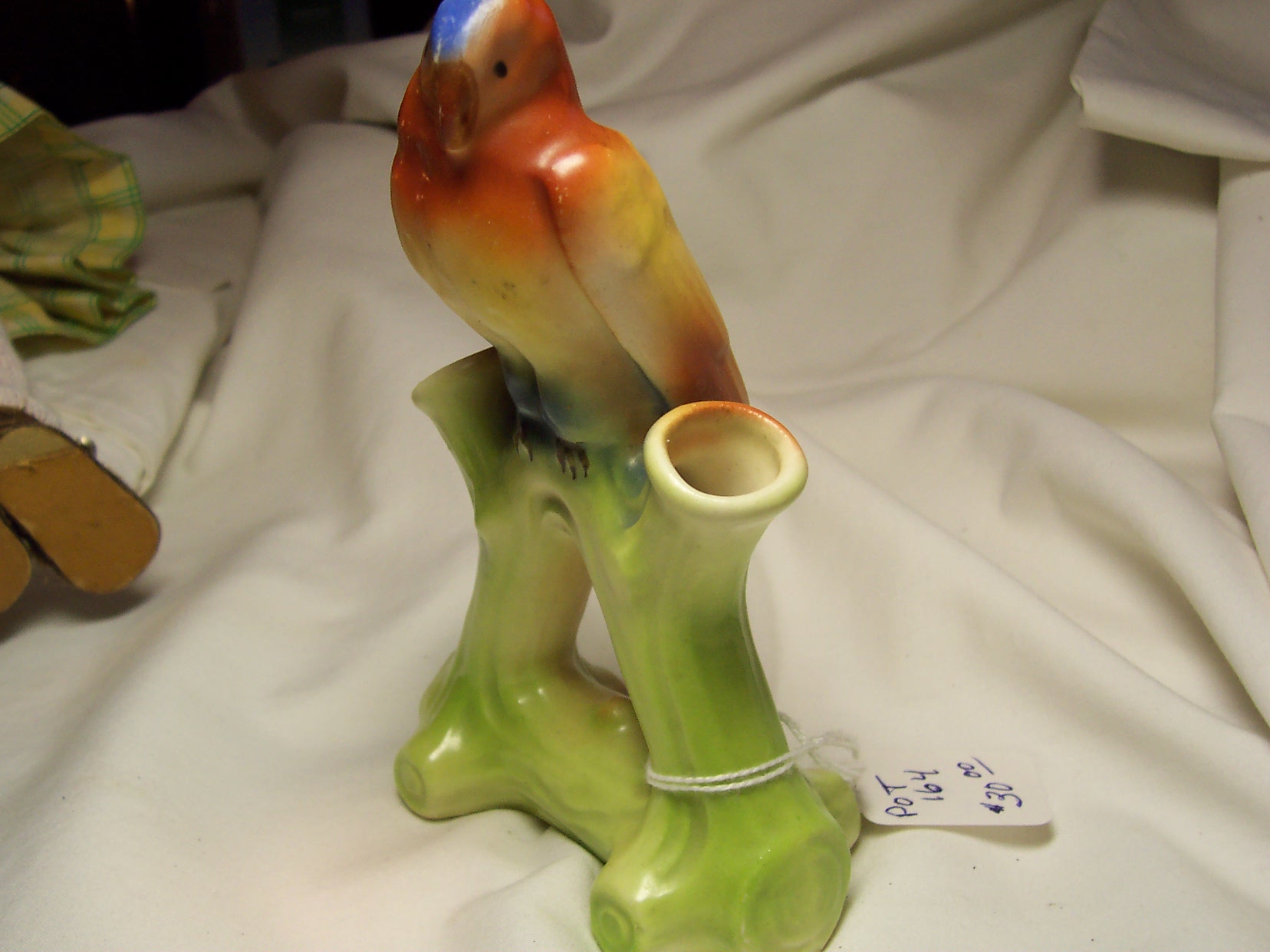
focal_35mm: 37
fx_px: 1357
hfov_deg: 50.1
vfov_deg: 38.7
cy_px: 476
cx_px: 635
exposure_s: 1/60
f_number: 2.8
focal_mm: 5.6
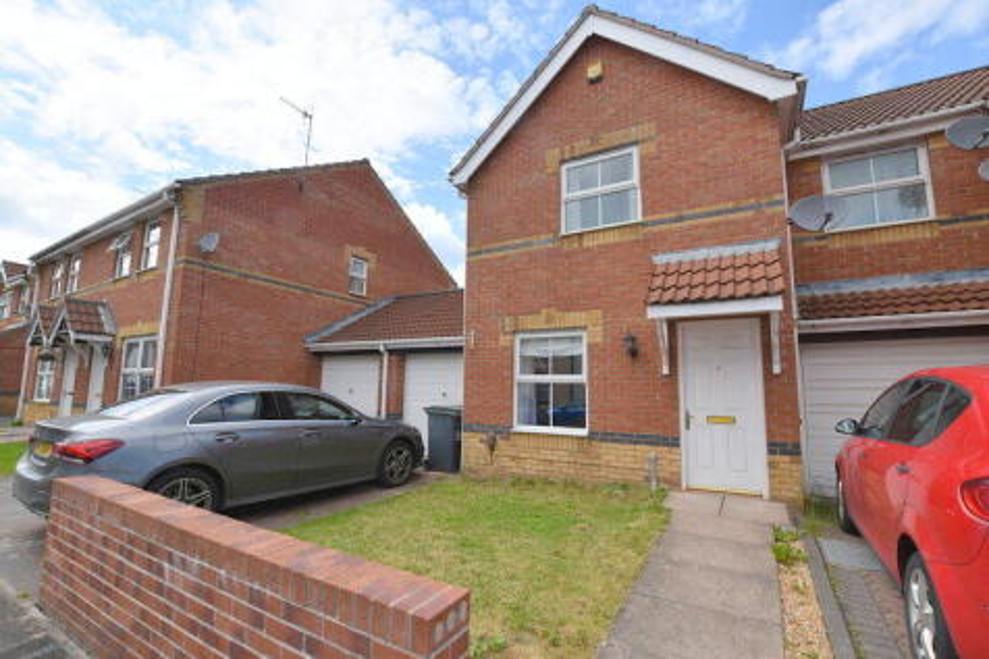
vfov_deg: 77.3
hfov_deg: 100.4
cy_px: 330
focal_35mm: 15
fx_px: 412
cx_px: 494
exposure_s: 1/500
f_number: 8
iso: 220
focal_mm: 10
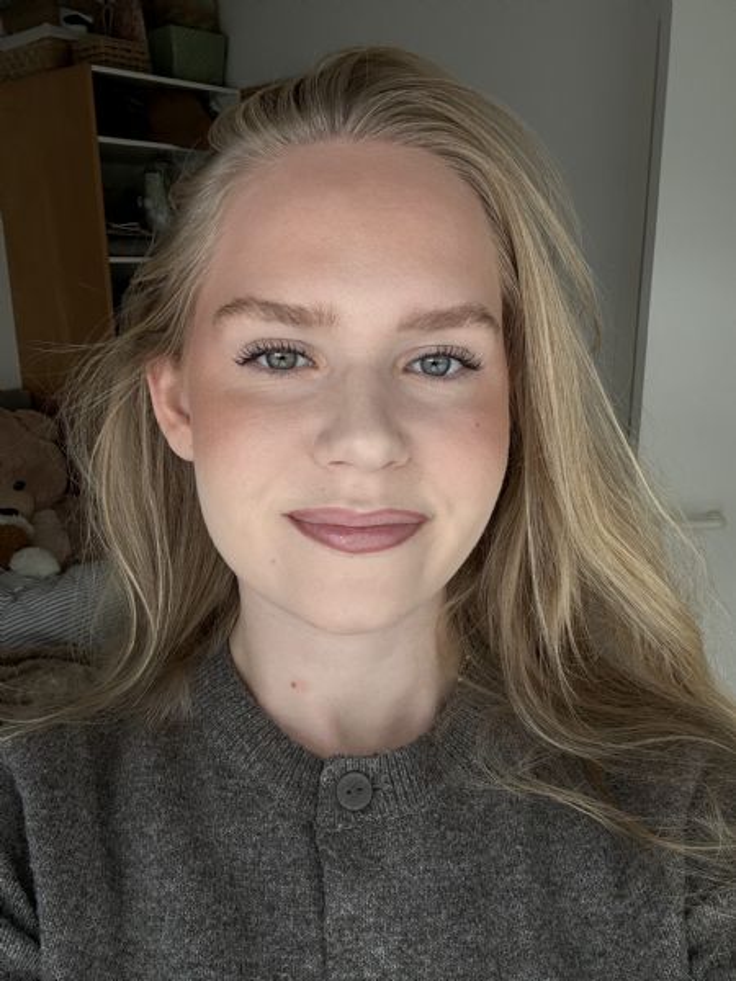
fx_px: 850
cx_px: 368
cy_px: 490
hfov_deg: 46.8
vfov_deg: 60.0
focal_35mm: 30
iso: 40
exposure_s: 1/121
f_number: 1.9
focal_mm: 2.69
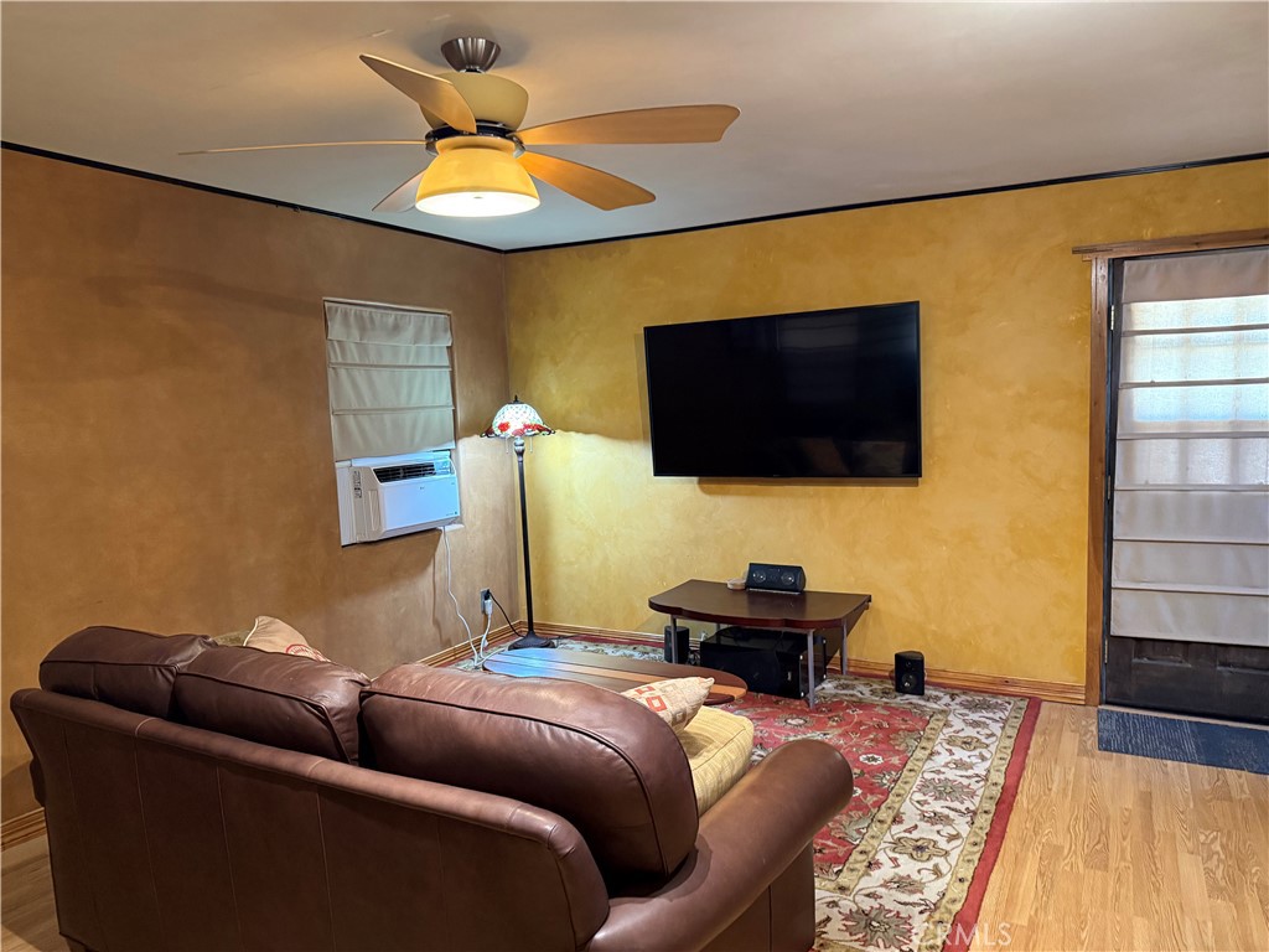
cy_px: 476
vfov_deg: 56.8
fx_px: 880
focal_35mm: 24
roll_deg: +2.1
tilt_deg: -4.7
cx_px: 634
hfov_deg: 71.6
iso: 800
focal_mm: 6.76
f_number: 1.78
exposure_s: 1/60
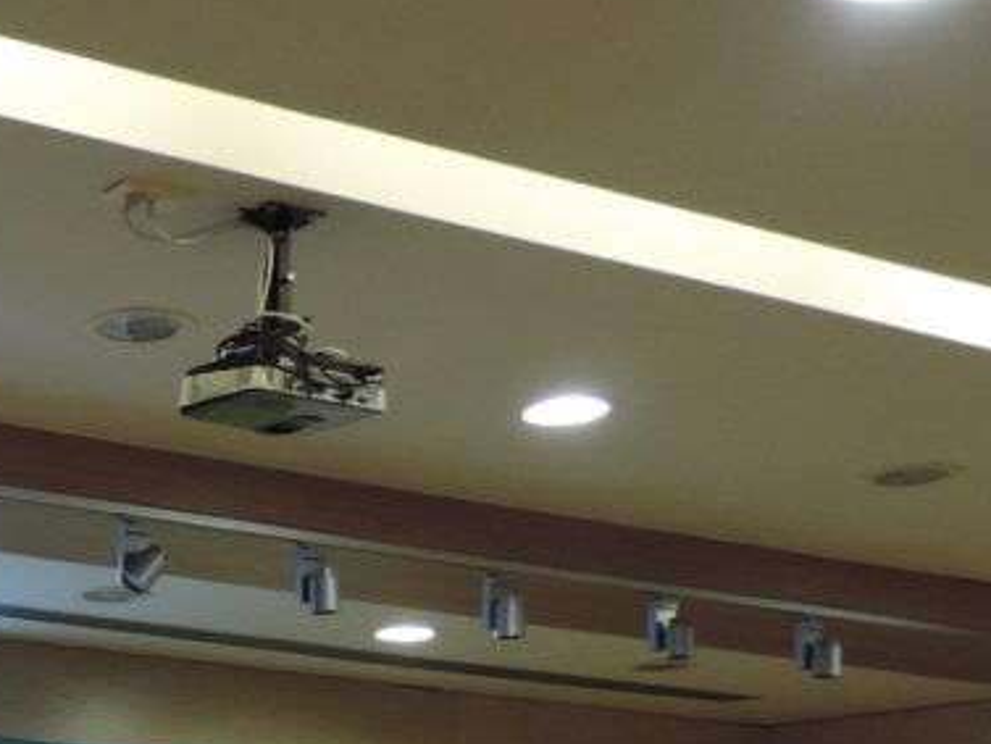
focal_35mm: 76
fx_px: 2176
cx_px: -250
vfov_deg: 18.4
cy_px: 883
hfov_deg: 23.1
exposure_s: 1/30
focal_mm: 4.9
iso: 320
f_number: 3.1
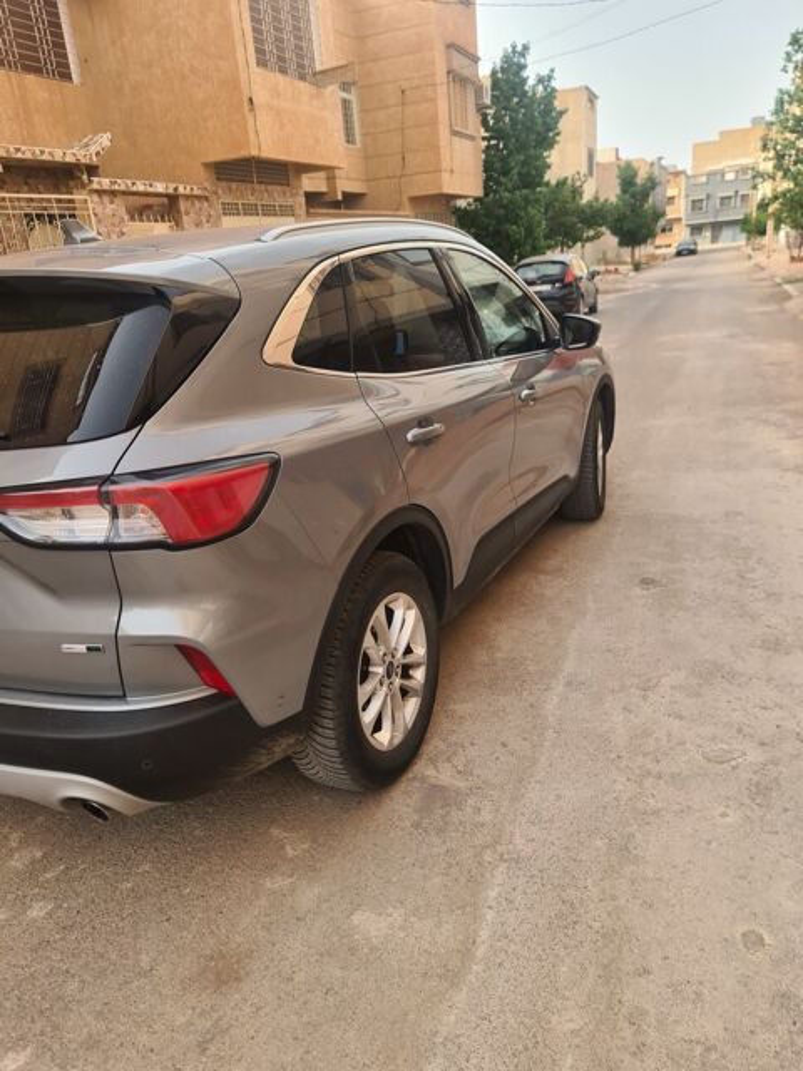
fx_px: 773
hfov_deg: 54.9
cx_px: 402
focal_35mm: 25
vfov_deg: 69.4
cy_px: 536
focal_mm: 7
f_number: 1.8
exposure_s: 1/201
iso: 50
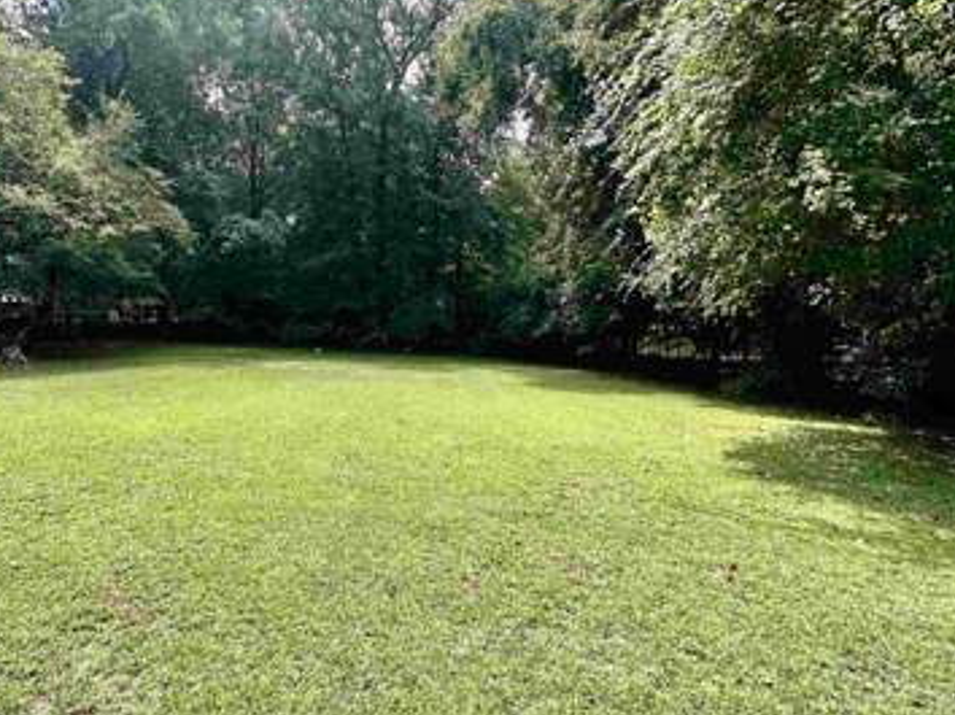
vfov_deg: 68.6
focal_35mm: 19
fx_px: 524
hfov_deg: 83.9
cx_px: 394
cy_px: 359
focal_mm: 2.22
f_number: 2.2
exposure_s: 1/491
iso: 40
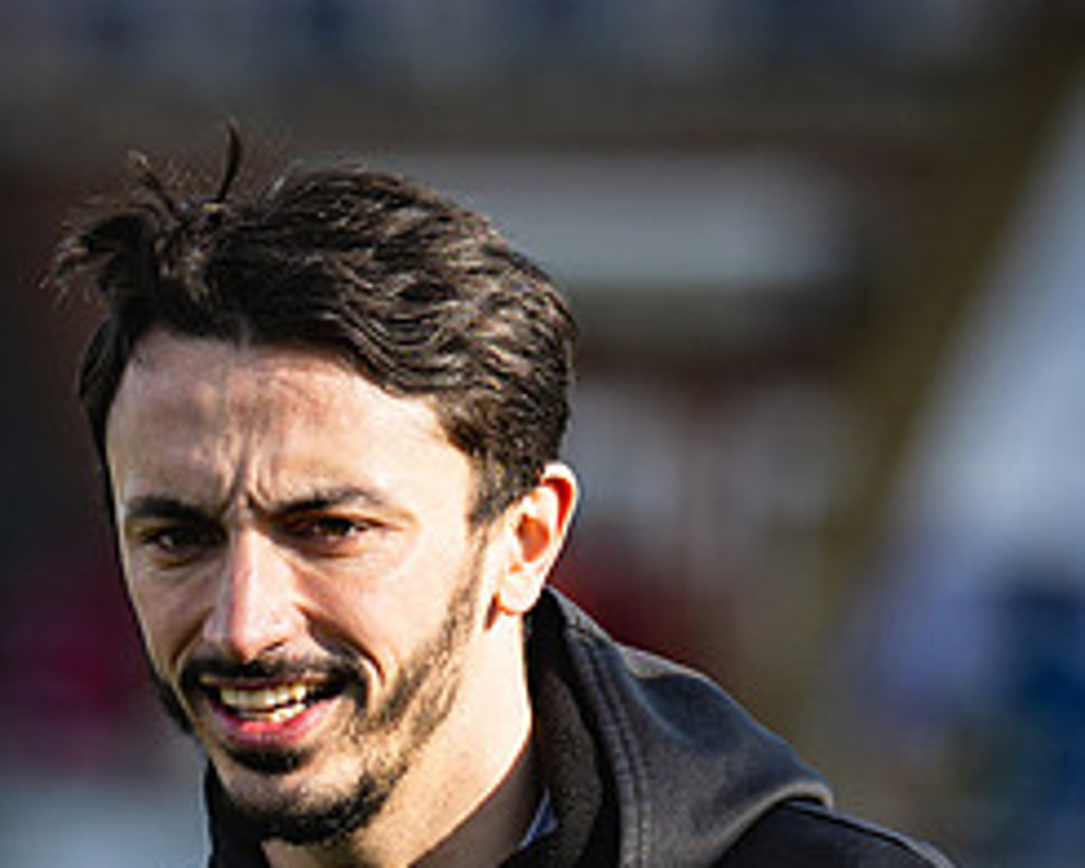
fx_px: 22607
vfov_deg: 2.2
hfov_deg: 2.7
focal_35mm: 704
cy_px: 930
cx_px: 114
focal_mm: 135
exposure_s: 1/2000
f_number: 1.8
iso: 80
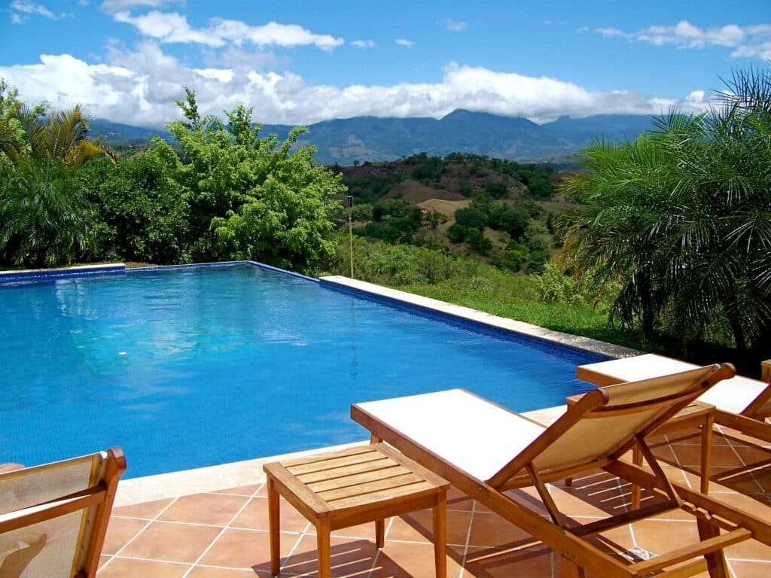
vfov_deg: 39.7
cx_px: 386
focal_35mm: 36
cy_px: 289
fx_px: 802
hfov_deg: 51.4
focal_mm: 5.85
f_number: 4
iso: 64
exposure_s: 1/1000
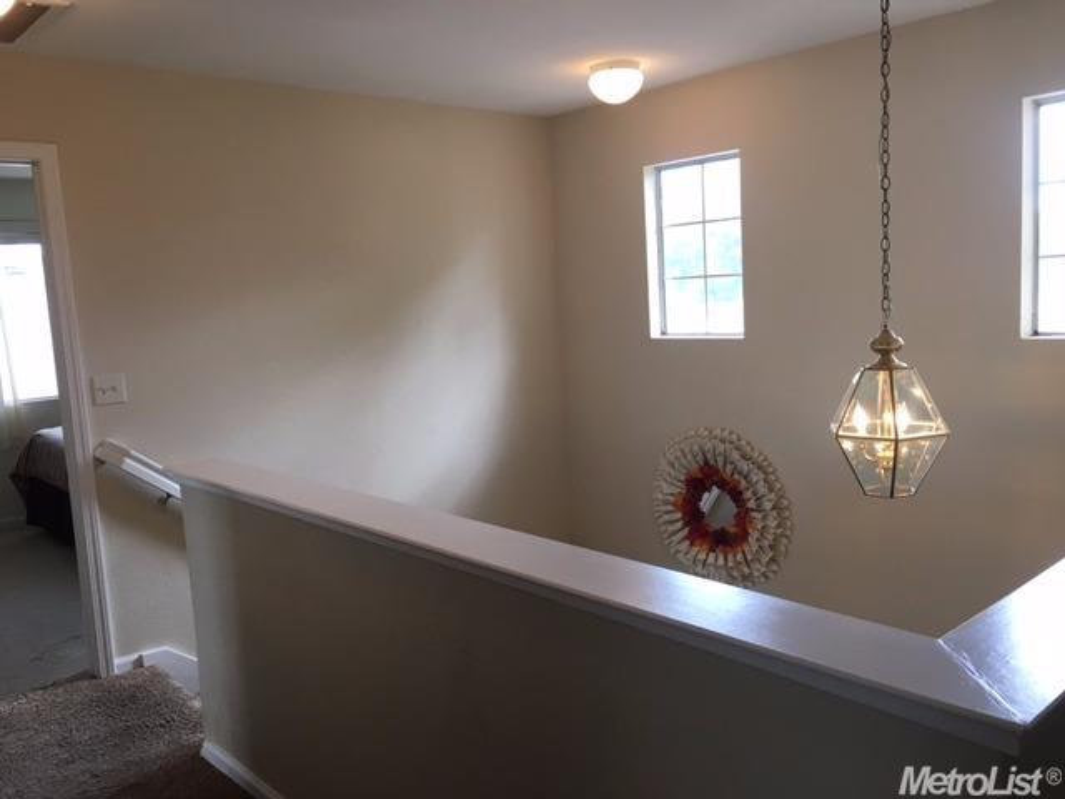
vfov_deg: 48.2
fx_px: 892
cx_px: 532
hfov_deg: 61.7
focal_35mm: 29
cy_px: 400
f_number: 2.2
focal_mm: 4.15
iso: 25
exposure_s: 1/30
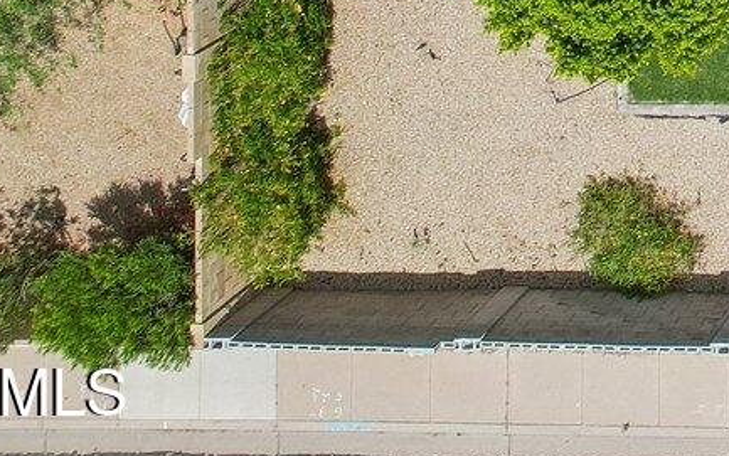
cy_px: -650
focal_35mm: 106
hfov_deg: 15.6
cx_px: 1463
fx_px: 2107
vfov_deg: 10.6
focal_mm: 8.4
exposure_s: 1/2000
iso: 110
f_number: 2.8
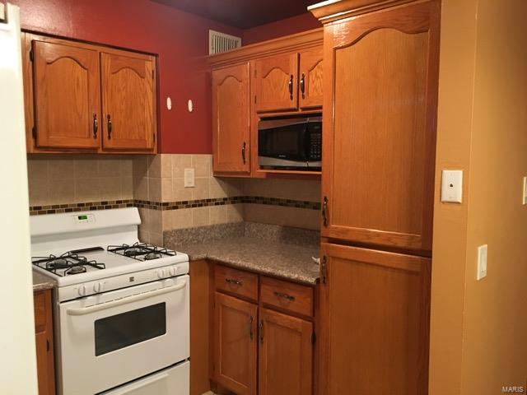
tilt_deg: -5.5
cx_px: 264
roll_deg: -0.2
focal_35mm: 29
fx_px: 442
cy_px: 198
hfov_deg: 61.7
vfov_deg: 48.2
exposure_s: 1/24
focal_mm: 4.15
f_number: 2.2
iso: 200
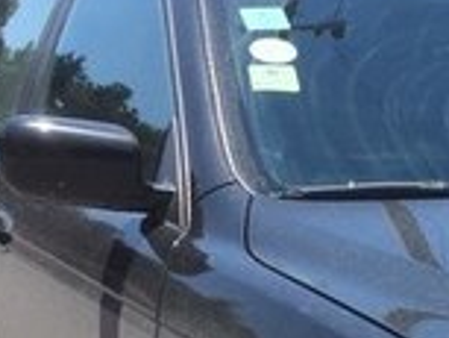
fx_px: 1623
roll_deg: -0.6
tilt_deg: -17.4
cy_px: 554
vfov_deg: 11.3
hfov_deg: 15.1
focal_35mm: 125
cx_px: 575
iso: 32
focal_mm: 4.15
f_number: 2.2
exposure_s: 1/1080
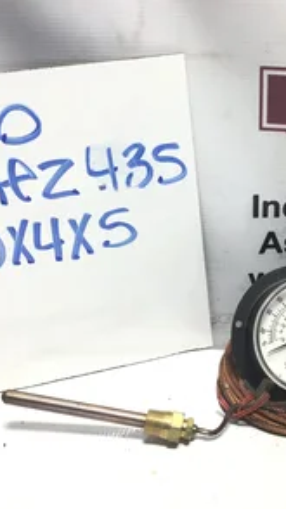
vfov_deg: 44.6
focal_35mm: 46
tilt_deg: -30.5
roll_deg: -1.7
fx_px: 621
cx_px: 250
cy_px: 258
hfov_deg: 25.2
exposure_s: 1/120
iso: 40
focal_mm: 3.3
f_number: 2.4
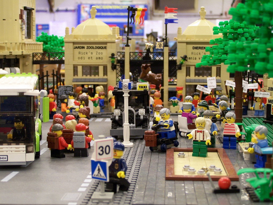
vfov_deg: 21.9
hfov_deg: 29.0
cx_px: 136
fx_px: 528
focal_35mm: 67
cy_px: 102
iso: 80
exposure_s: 1/2
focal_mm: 11.1
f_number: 3.2
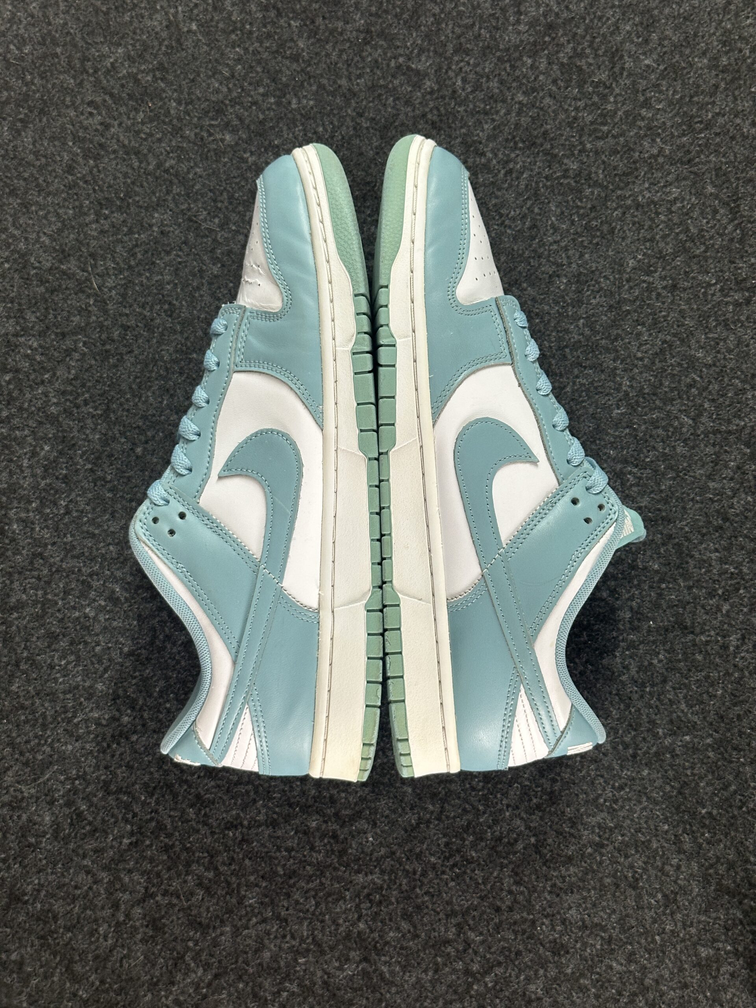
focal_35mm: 48
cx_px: 378
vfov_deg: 39.7
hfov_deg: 30.3
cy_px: 504
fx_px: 1398
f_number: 1.78
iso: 200
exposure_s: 1/50
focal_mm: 6.86
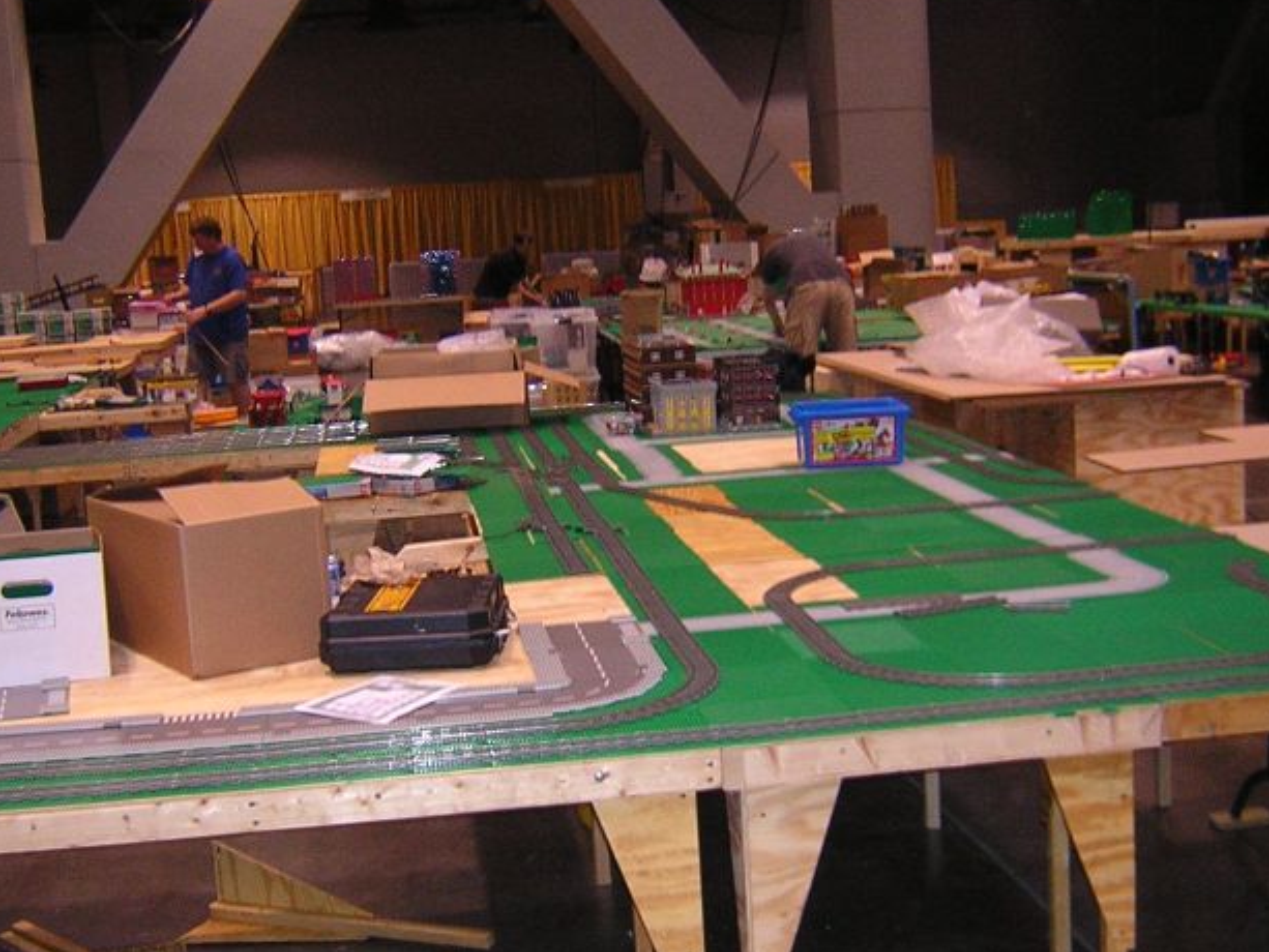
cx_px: 586
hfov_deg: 40.4
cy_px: 424
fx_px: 1723
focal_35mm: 47
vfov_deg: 30.9
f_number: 2.6
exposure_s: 1/60.1
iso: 350
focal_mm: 4.7
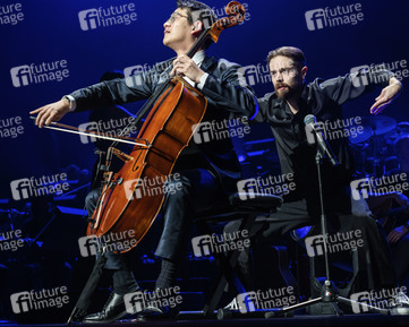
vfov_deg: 18.7
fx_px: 993
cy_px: 158
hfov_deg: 23.3
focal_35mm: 82
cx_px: 236
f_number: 4.5
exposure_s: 1/250
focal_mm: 70
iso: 2500
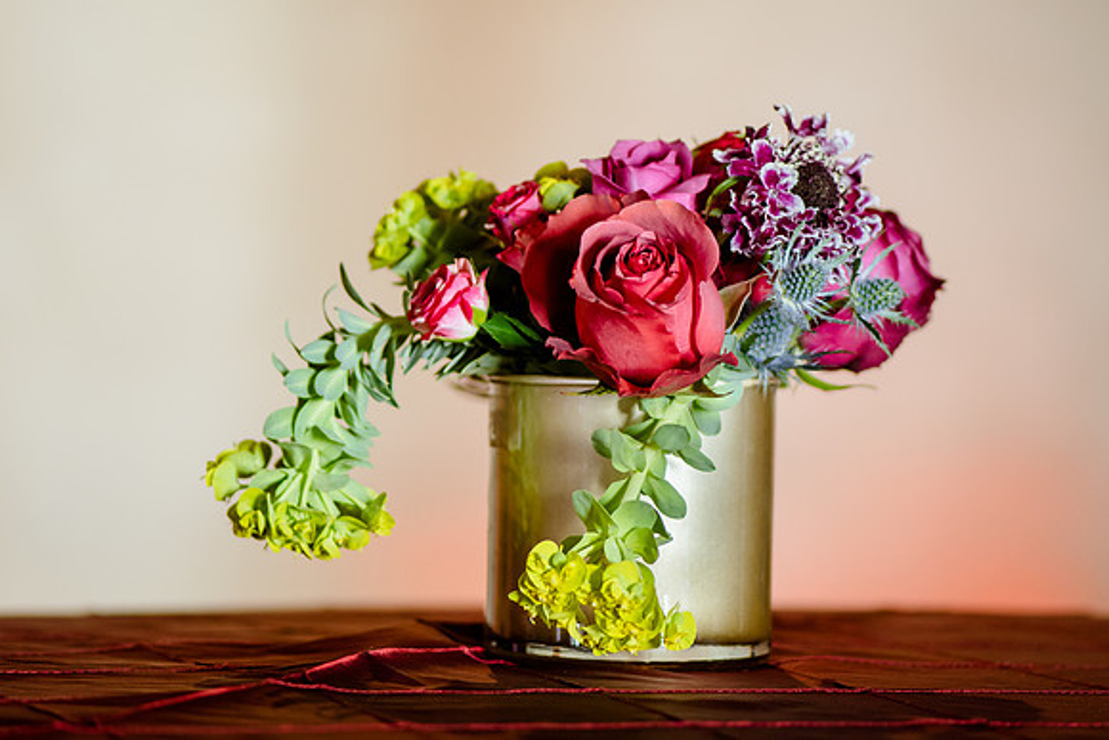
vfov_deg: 8.0
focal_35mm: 172
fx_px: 5315
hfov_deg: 11.9
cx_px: 594
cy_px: 335
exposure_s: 1/200
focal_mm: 105
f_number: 3
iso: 800
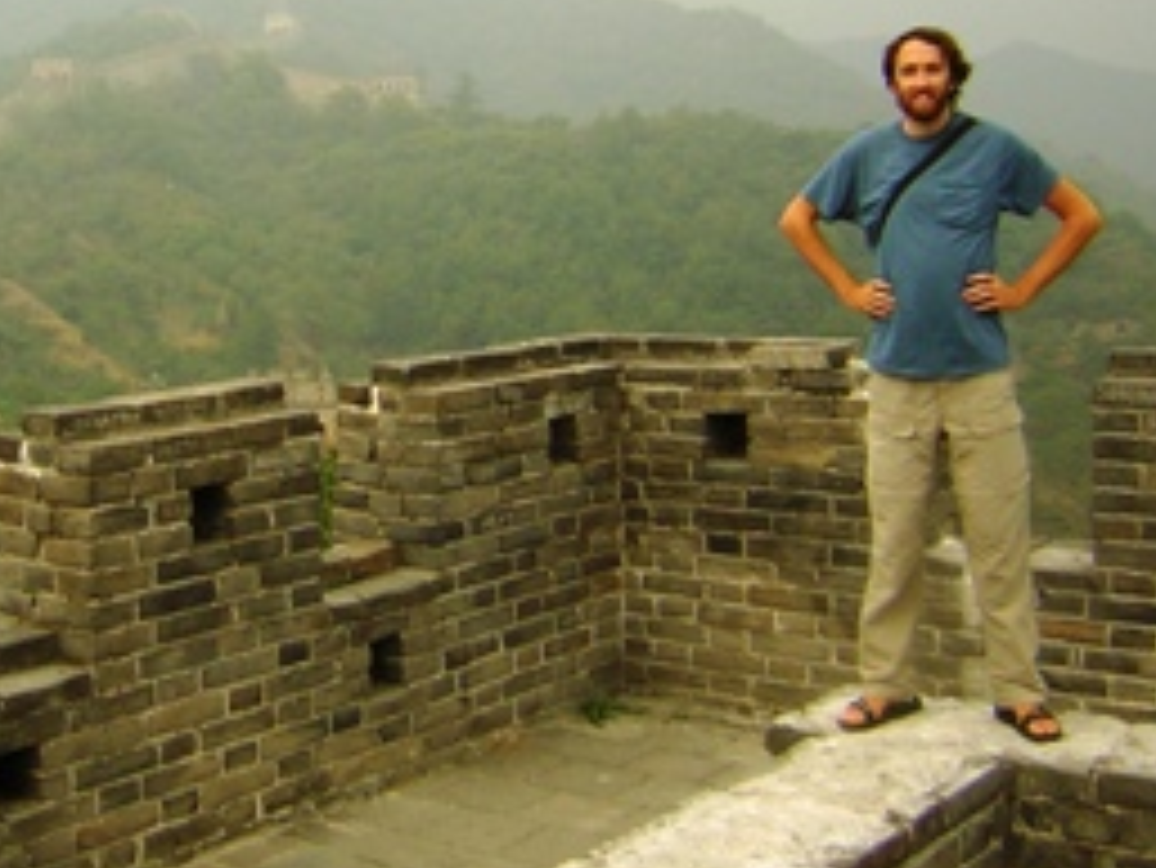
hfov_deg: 34.0
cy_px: 247
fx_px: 1871
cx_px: 378
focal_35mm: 56
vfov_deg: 25.9
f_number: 5.2
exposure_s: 1/180
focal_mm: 4.7
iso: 50
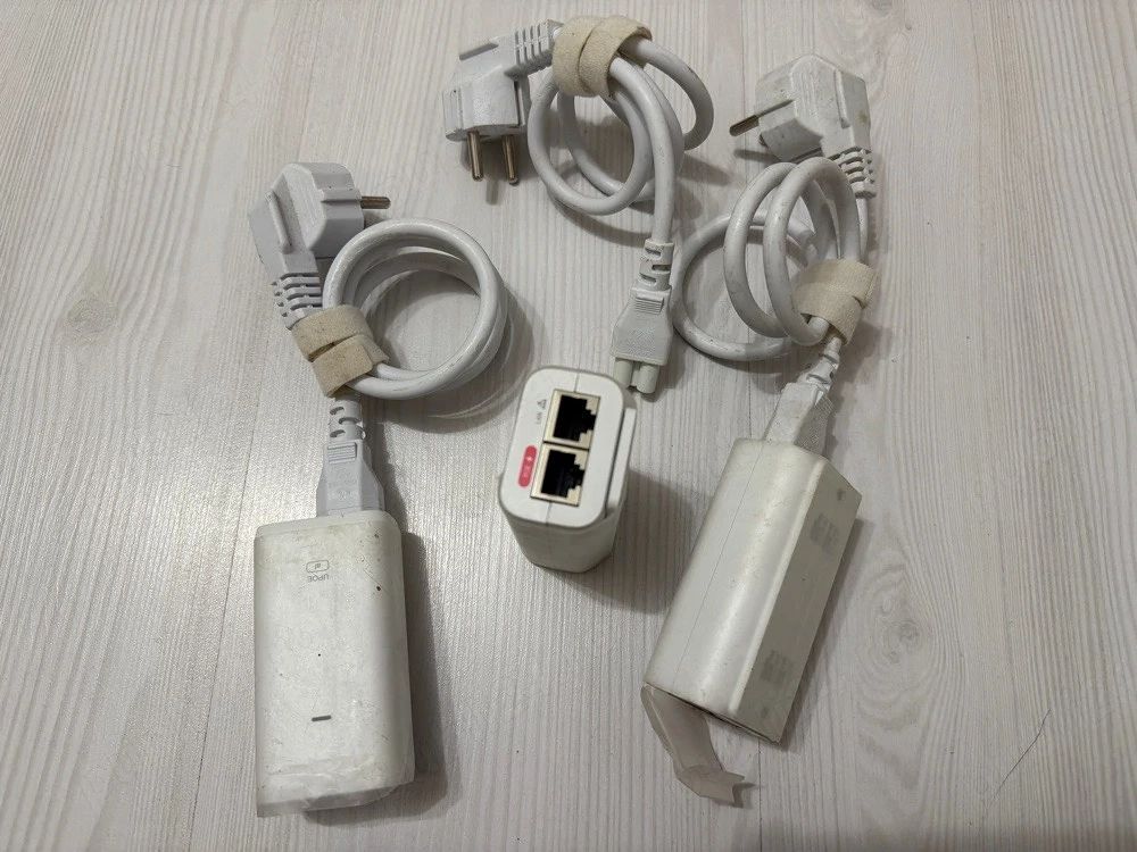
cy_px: 426
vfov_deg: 56.8
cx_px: 568
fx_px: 788
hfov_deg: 71.6
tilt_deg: -74.1
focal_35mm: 24
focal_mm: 6.76
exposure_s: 1/50
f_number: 1.78
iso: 125
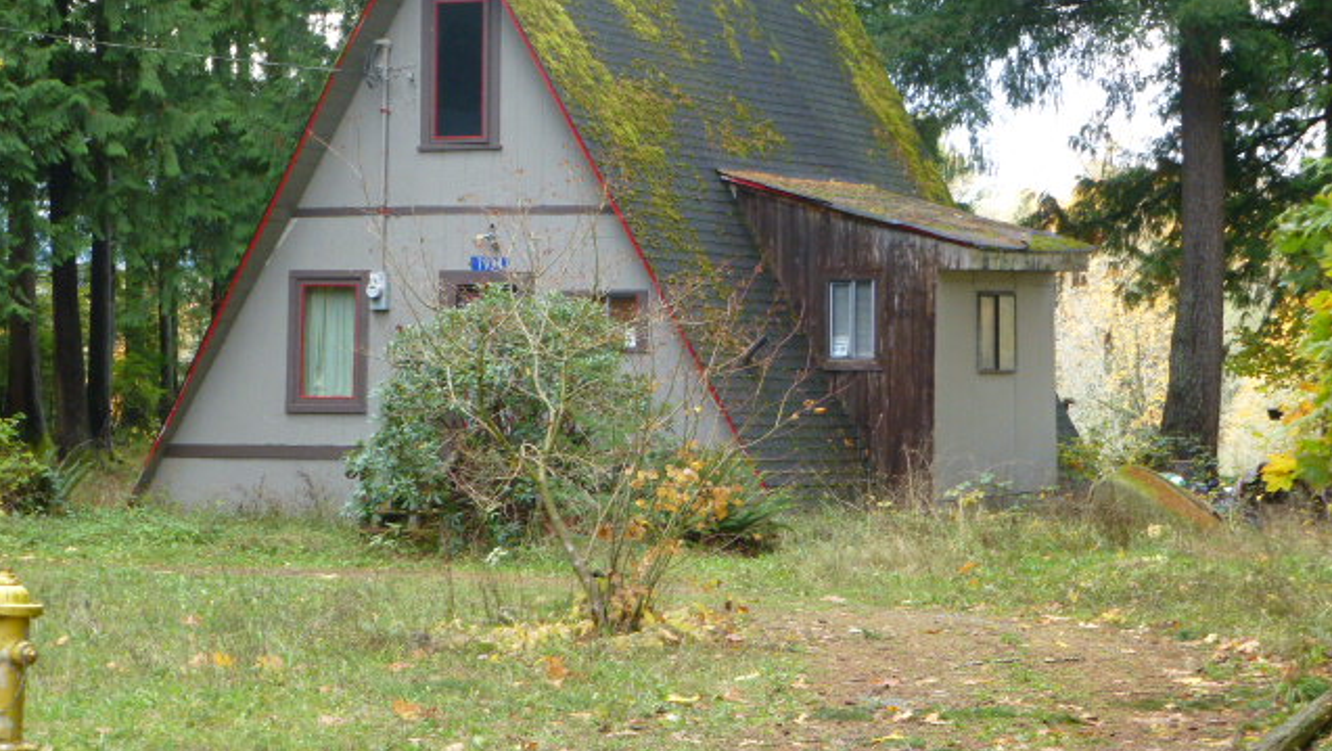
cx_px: 665
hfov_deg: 20.4
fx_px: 3710
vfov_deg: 11.5
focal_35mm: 105
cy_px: 282
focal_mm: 17.1
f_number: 5.3
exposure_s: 1/60
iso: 250
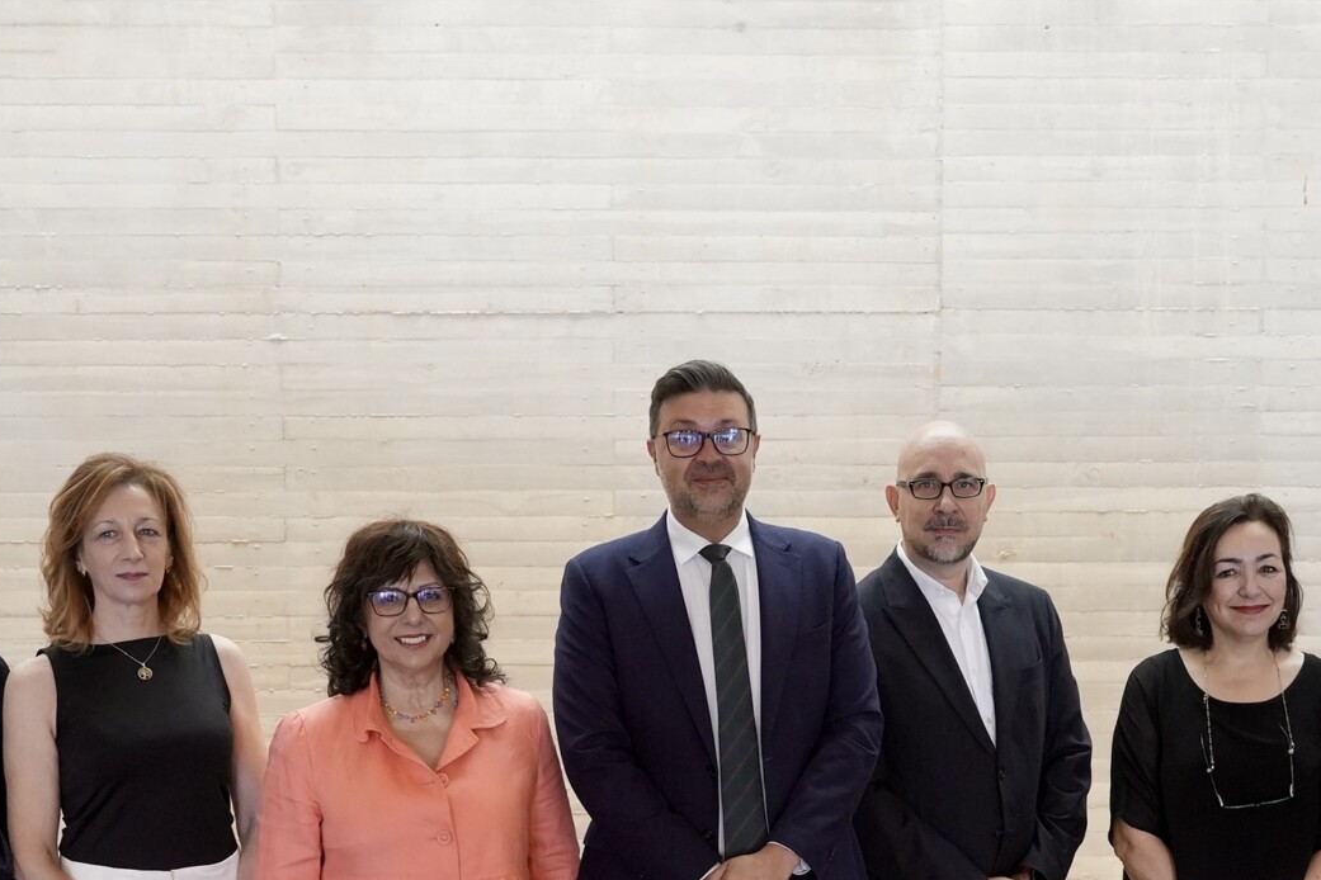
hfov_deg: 33.9
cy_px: 836
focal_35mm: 59
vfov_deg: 22.3
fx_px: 2165
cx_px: 732
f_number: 4
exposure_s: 1/200
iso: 2000
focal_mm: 24
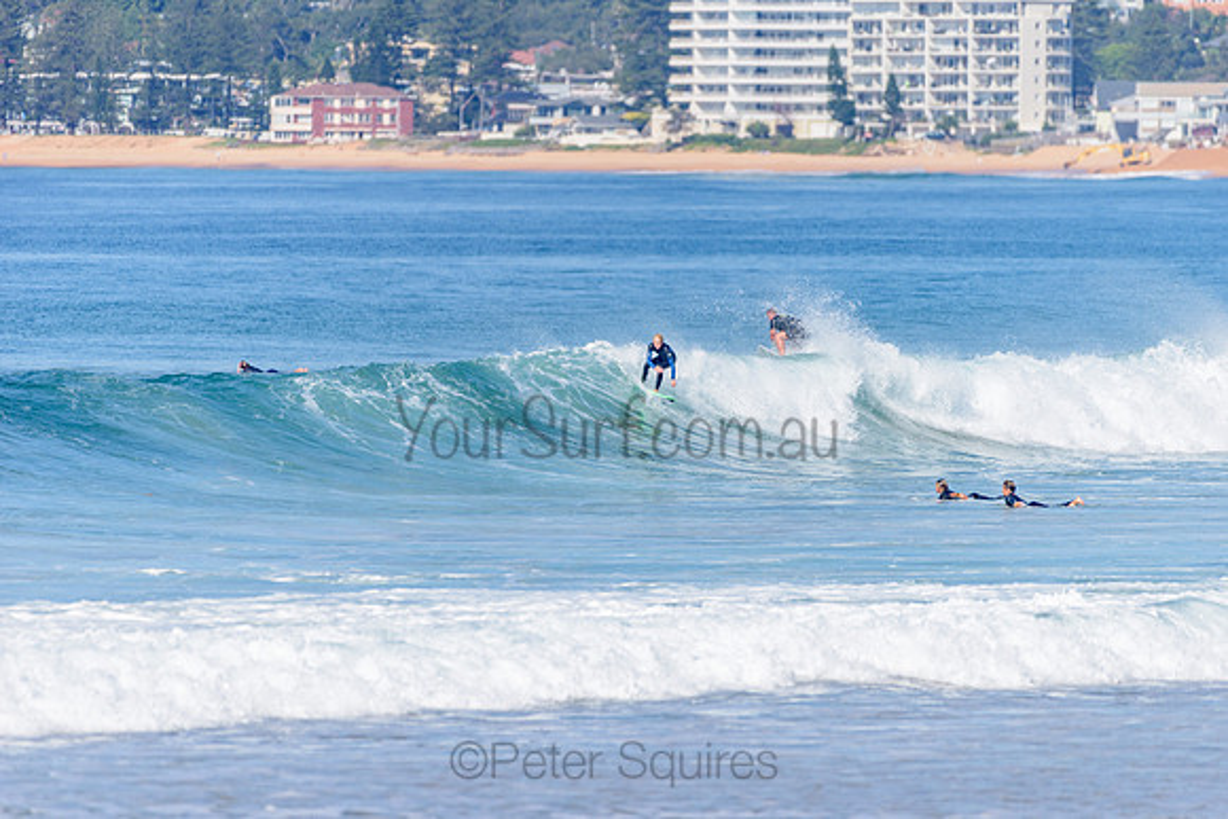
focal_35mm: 500
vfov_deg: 2.8
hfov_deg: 4.1
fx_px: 17059
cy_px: 410
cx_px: 614
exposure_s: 1/2000
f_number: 5.6
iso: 140
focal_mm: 500
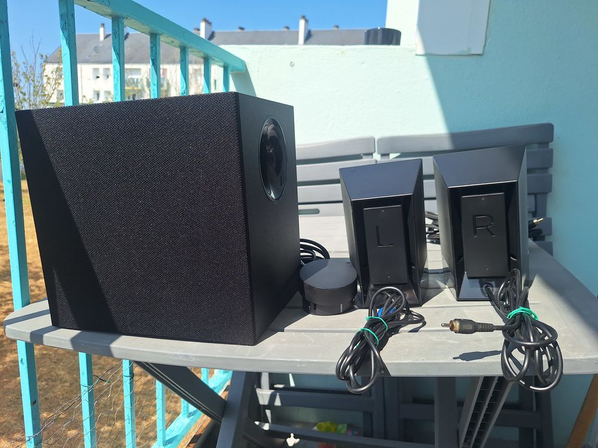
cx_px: 299
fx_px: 397
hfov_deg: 73.9
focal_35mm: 23
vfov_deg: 58.9
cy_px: 224
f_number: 1.8
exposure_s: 1/2252
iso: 40
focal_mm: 5.54
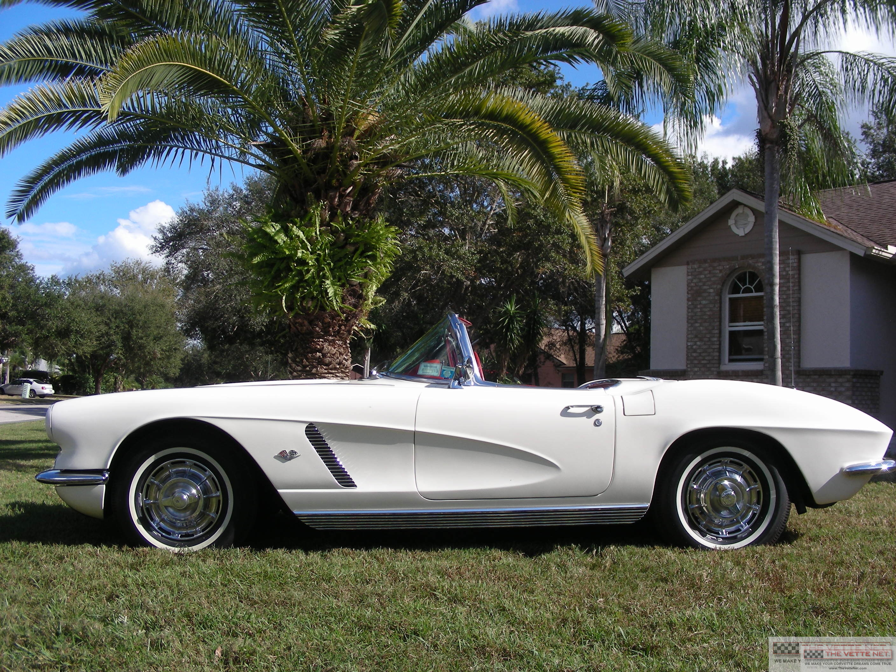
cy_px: 336
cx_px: 448
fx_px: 984
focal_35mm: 38
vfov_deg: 37.7
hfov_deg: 49.0
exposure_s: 1/470
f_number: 4
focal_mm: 6.3
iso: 50
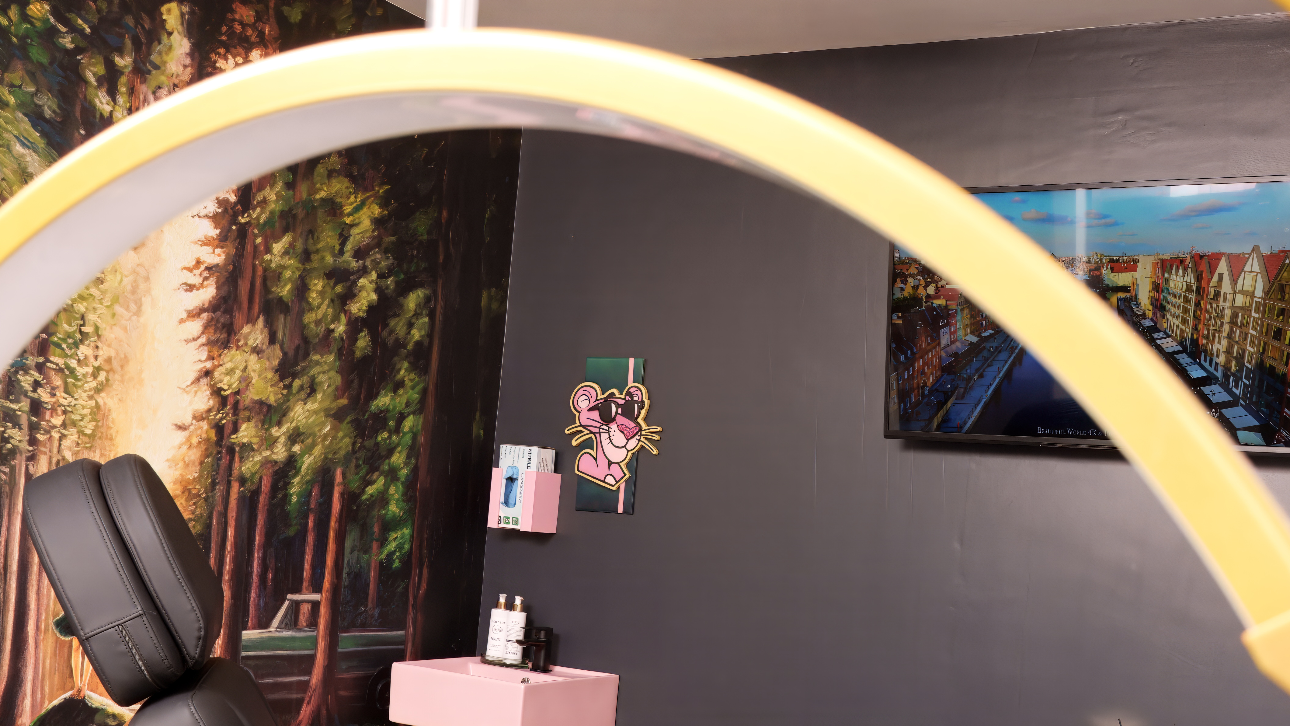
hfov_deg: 45.3
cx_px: 735
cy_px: 570
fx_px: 1539
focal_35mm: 45
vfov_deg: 26.1
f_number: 8
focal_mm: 26
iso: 800
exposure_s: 1/160
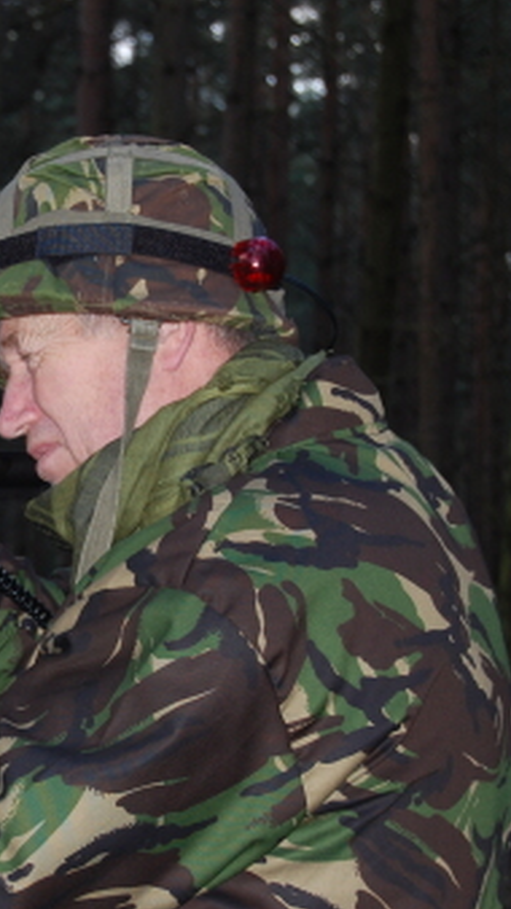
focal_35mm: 131
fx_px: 3152
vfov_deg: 16.4
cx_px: -89
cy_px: 454
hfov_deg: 9.2
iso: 400
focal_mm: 55
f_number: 5.6
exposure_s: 1/60
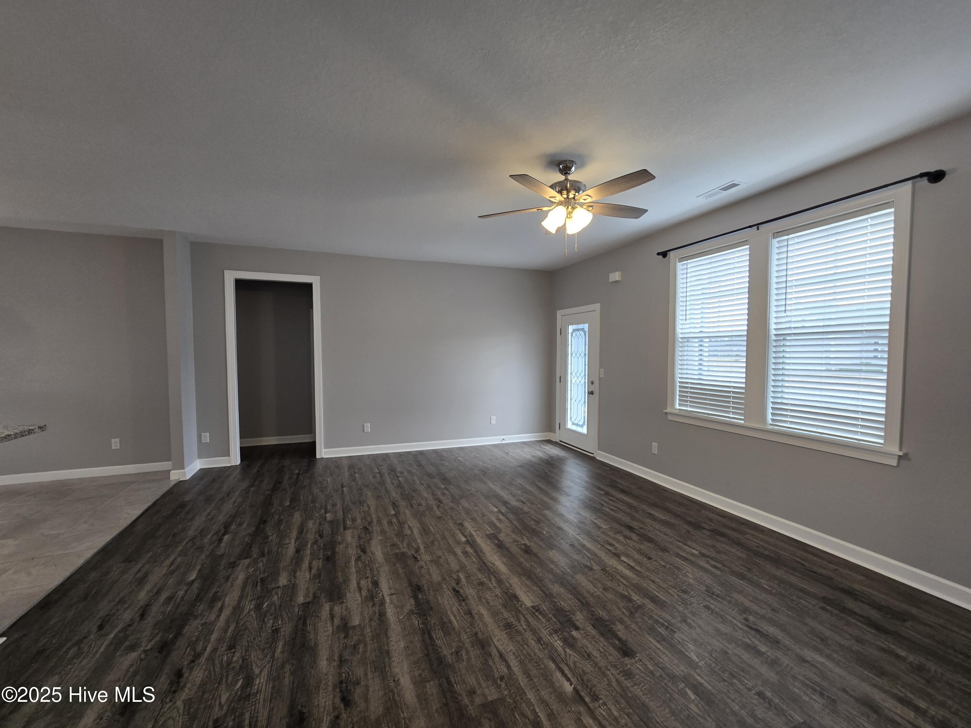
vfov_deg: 89.9
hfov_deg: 106.2
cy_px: 364
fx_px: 365
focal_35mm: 13
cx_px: 486
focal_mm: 2.2
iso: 100
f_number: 2.2
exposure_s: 1/60
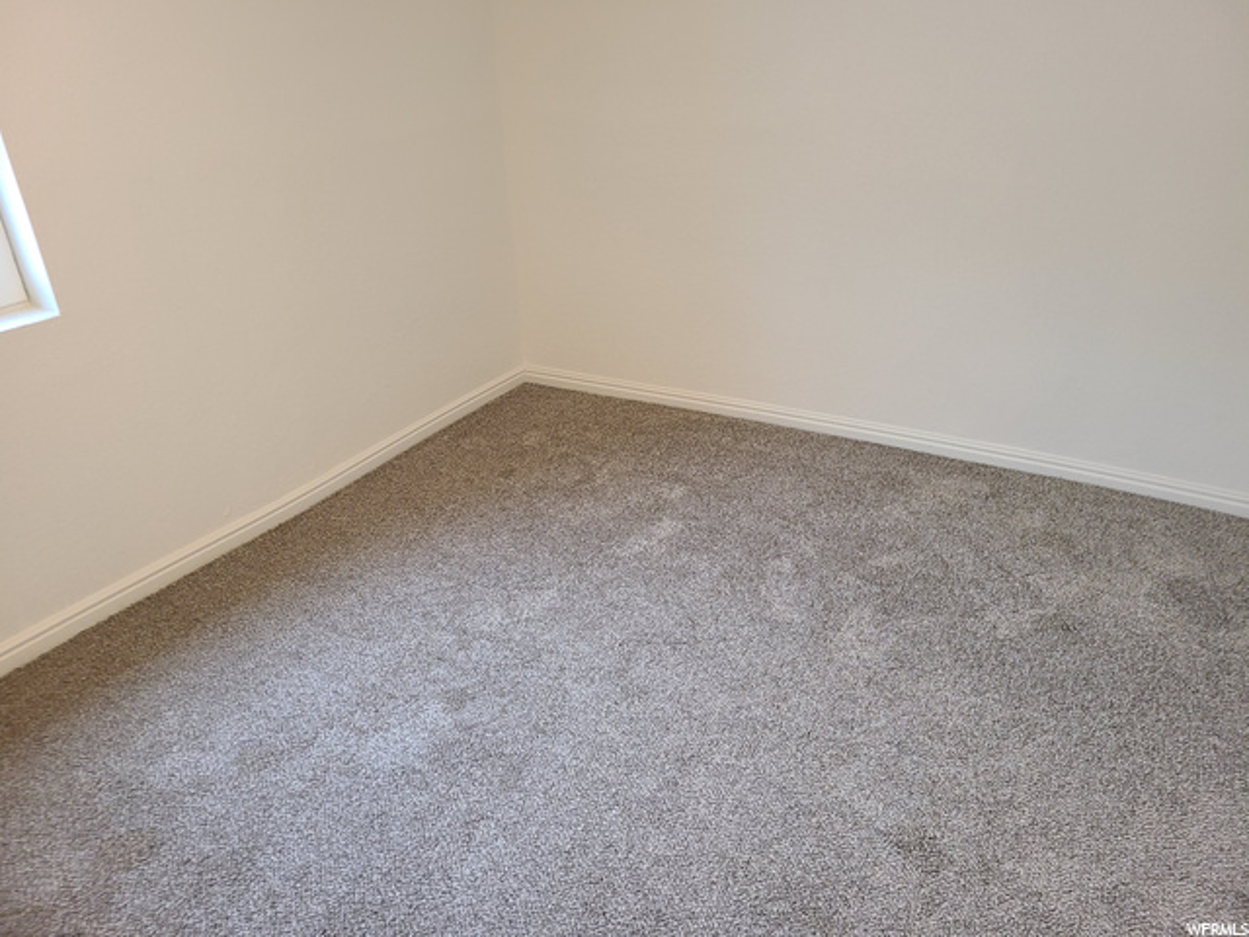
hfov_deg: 67.3
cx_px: 624
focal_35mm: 26
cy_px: 468
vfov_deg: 53.1
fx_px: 938
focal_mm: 5.4
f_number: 1.8
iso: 160
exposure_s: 1/40
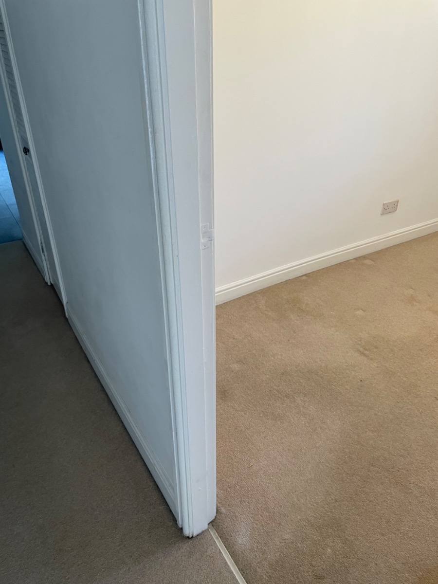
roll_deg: +0.4
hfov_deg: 53.1
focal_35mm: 26
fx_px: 439
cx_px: 219
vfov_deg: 67.3
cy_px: 292
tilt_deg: -29.8
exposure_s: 1/69
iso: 125
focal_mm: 4.2
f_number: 1.6
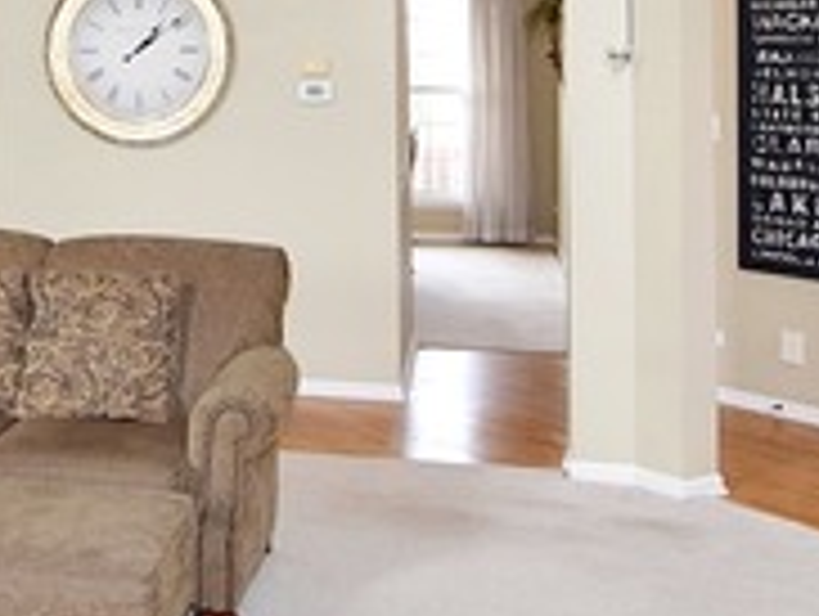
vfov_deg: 25.2
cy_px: 16
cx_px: 58
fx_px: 1319
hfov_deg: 32.5
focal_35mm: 56
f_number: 5.6
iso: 800
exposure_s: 1/125
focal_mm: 11
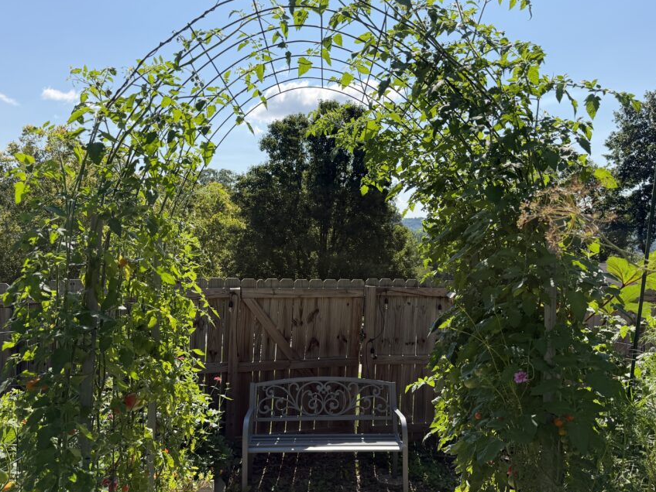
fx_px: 550
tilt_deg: -3.8
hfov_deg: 61.6
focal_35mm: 29
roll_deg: -1.7
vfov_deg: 48.2
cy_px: 268
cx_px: 345
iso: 100
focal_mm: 6.76
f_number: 1.78
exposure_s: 1/3584
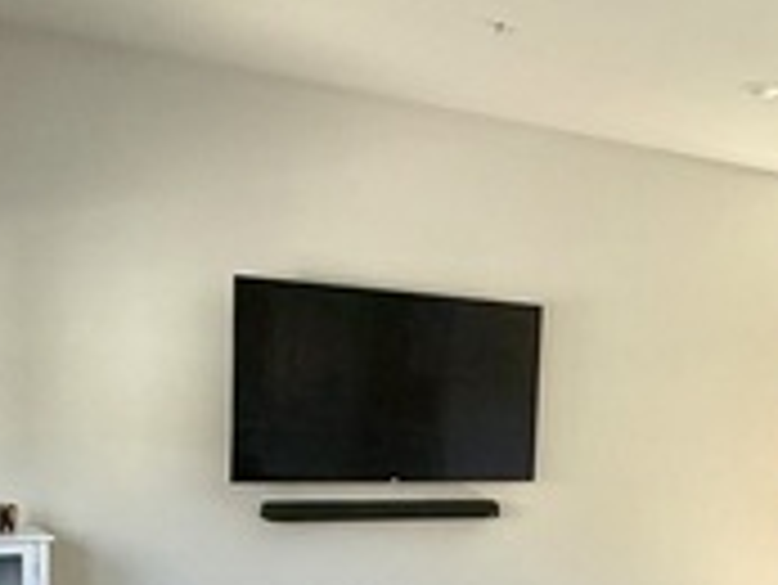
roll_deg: -2.2
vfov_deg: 26.2
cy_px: 518
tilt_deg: -5.0
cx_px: 618
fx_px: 1215
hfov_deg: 34.5
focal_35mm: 54
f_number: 2.2
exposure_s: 1/99
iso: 125
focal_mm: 2.22
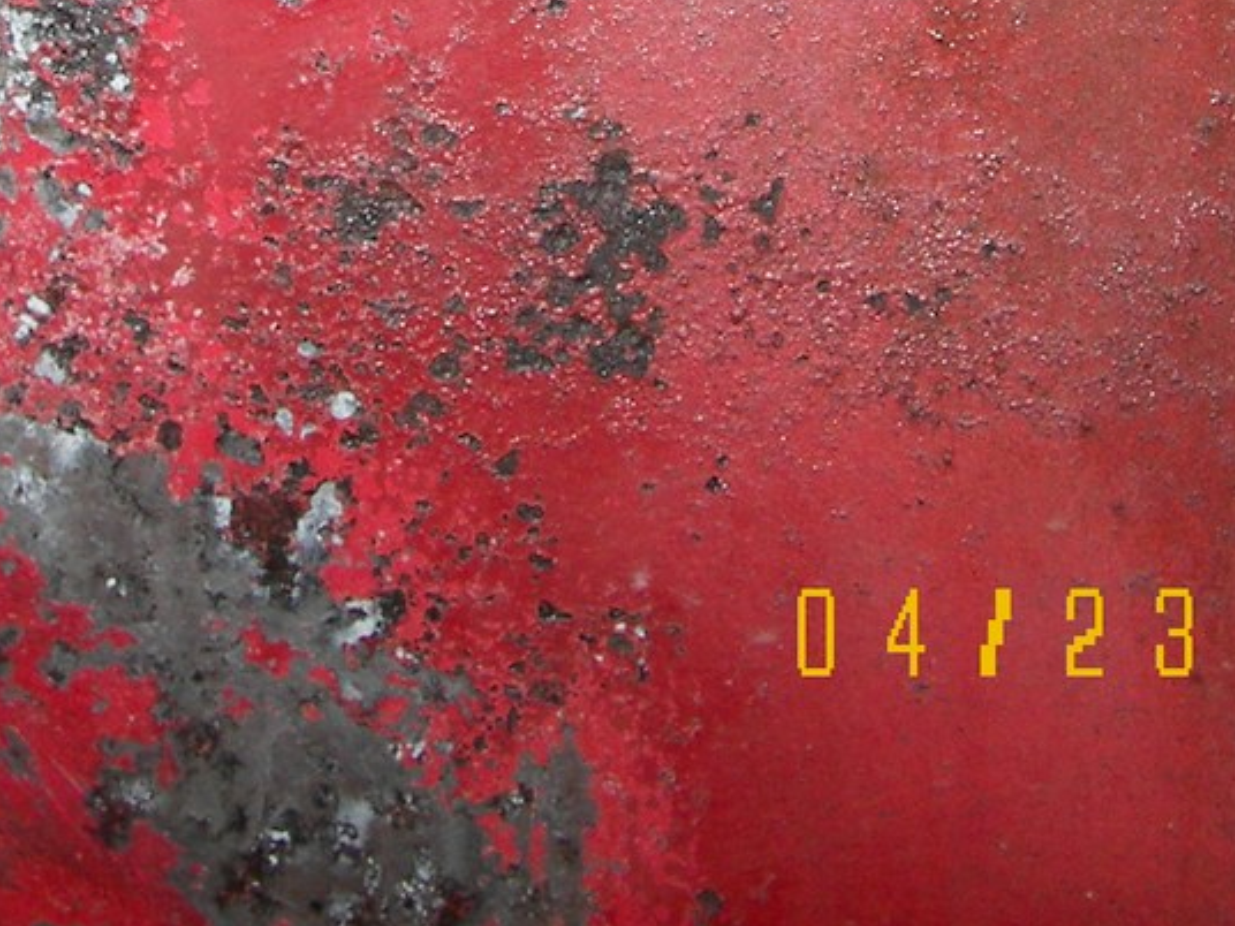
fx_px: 3354
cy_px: -258
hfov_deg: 20.8
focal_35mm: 94
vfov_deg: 15.1
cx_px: 463
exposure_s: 1/30
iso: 100
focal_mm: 6
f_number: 2.8
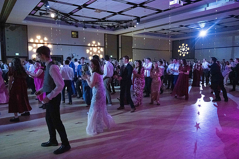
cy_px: 79
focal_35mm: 29
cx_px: 119
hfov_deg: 64.4
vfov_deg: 45.6
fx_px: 190
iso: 8000
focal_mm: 27.5
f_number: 4
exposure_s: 1/80
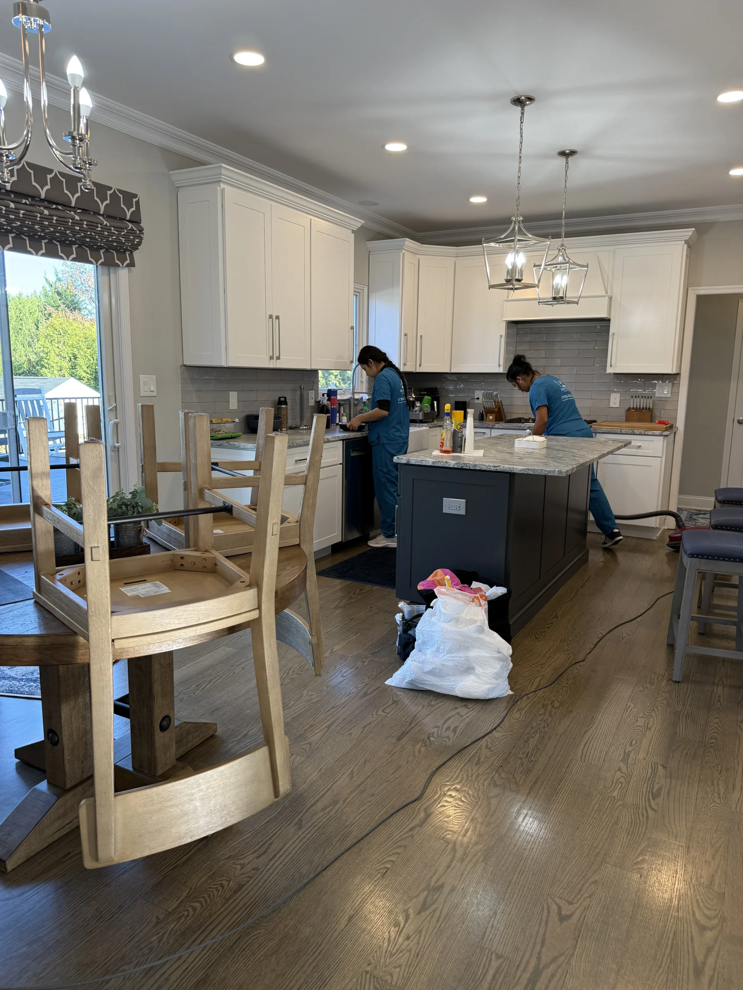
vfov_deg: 71.6
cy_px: 495
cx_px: 372
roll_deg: -0.9
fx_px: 687
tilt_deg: -9.0
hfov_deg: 56.8
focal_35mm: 24
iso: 100
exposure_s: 1/120
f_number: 1.78
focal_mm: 6.76
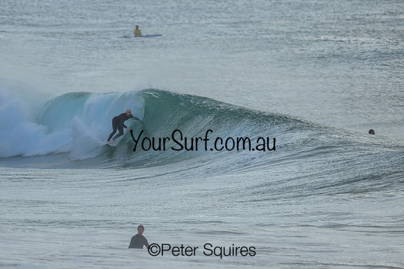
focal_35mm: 1099
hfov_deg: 1.9
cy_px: 91
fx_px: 12331
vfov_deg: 1.3
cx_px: 136
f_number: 6.3
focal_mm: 800
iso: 640
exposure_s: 1/2500
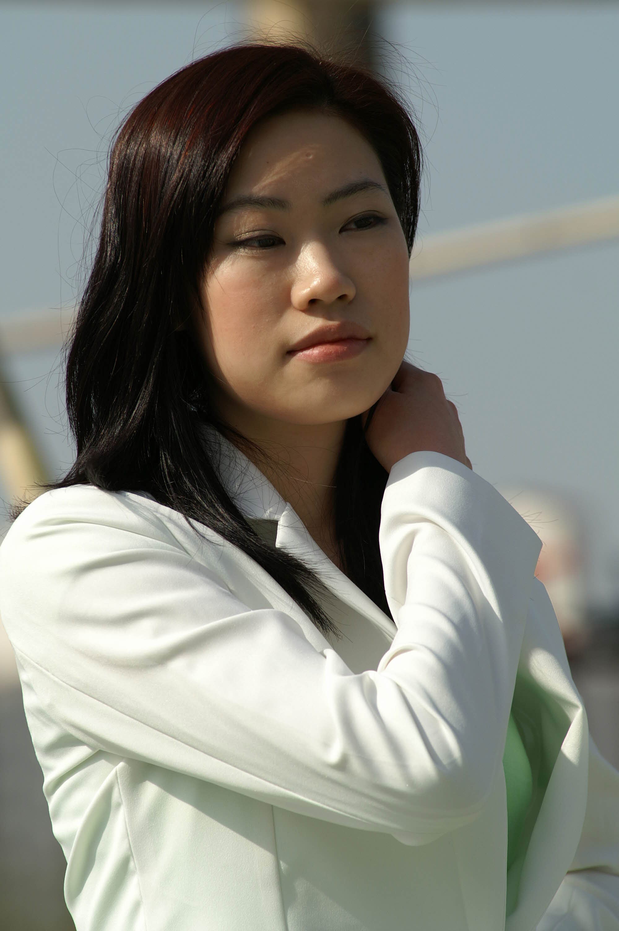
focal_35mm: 300
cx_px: 310
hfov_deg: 4.6
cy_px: 466
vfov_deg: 6.9
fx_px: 7751
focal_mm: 200
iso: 100
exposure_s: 1/800
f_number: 6.3
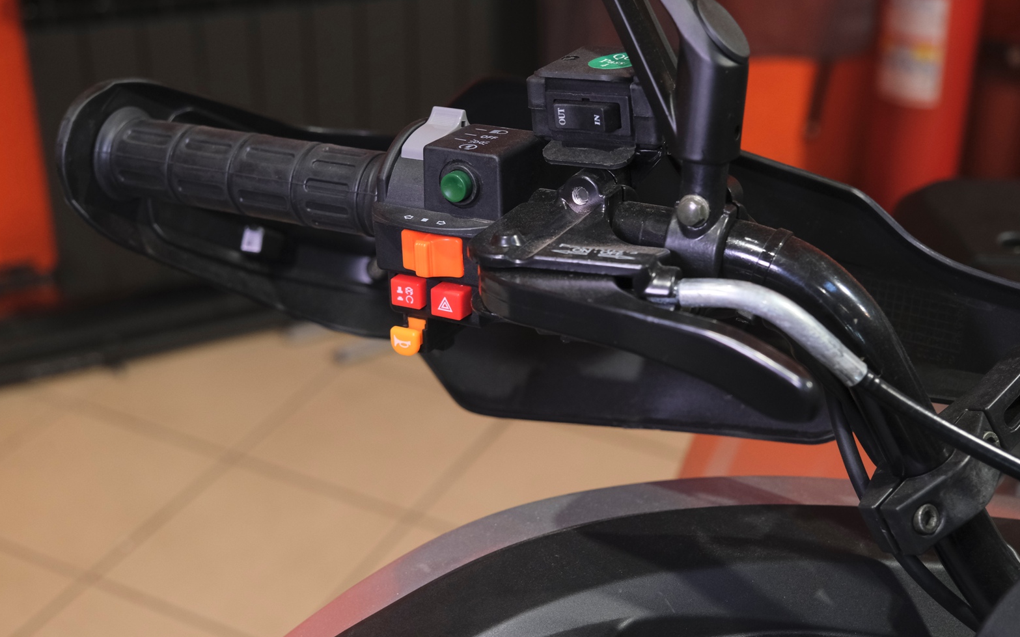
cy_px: 291
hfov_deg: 39.6
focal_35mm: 51
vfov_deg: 25.3
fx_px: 1418
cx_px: 511
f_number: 4
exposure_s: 1/125
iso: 1600
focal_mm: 32.5
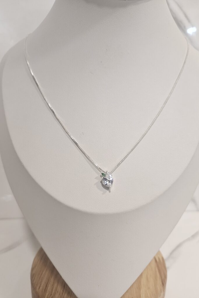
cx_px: 107
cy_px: 149
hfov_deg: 53.0
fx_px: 199
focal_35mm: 24
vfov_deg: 73.8
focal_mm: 5.4
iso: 200
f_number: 1.8
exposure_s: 1/100
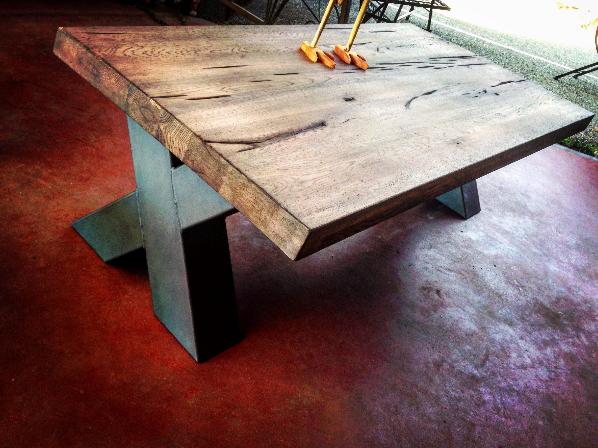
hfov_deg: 54.0
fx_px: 587
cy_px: 229
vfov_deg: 41.8
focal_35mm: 34
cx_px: 303
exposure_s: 1/120
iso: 64
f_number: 2.4
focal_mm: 4.12
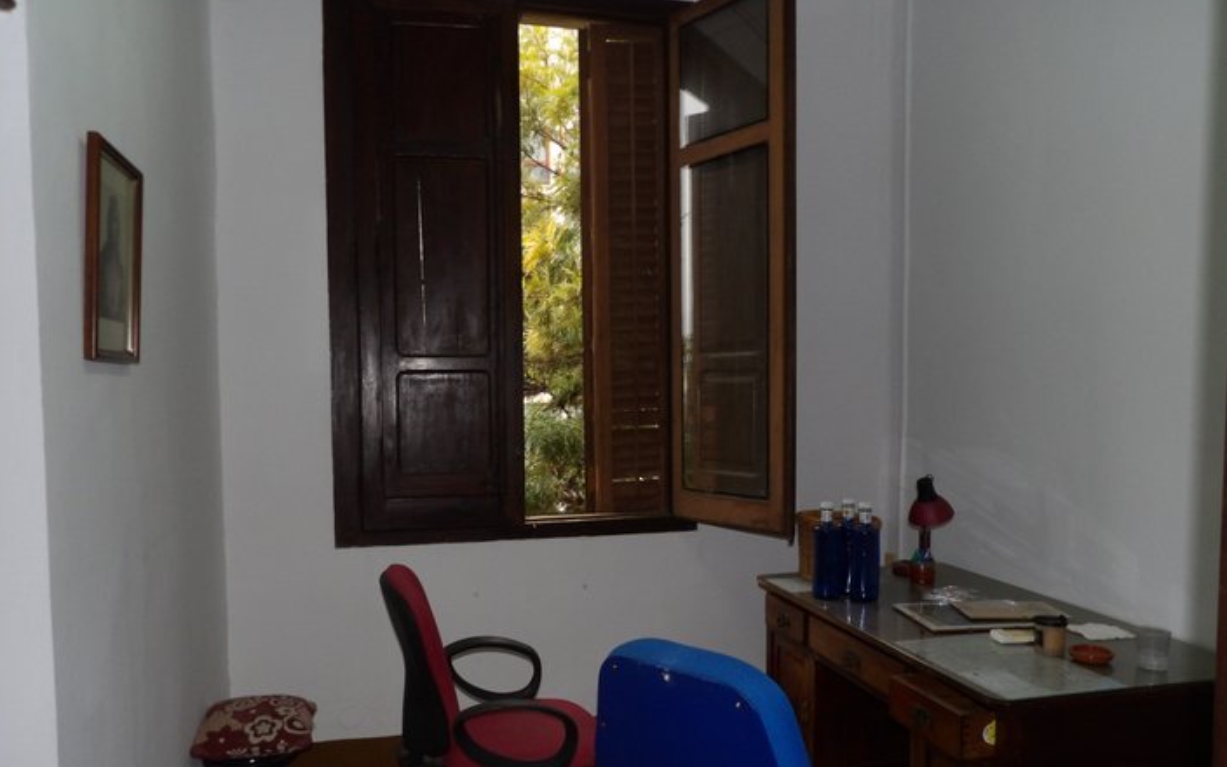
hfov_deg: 70.4
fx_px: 869
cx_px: 610
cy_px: 457
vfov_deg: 47.3
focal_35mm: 26
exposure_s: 1/32
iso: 200
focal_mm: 4.3
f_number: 3.2
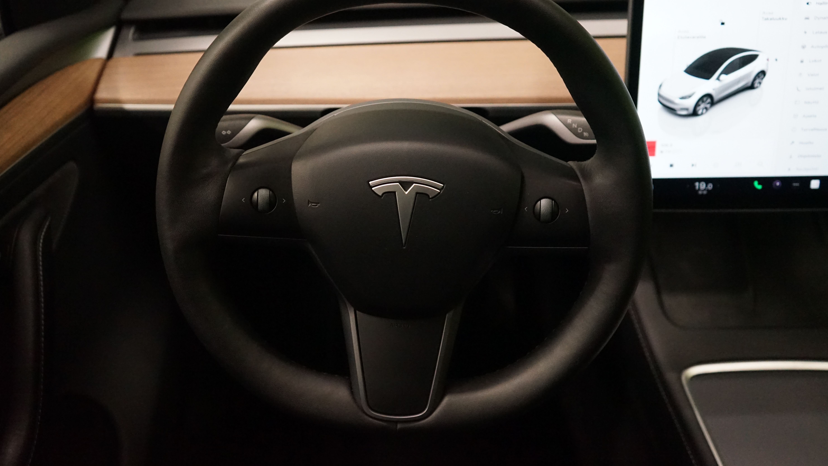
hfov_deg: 58.0
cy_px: 188
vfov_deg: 34.5
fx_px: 746
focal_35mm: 34
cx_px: 409
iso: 6400
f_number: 4
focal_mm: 32
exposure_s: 1/160
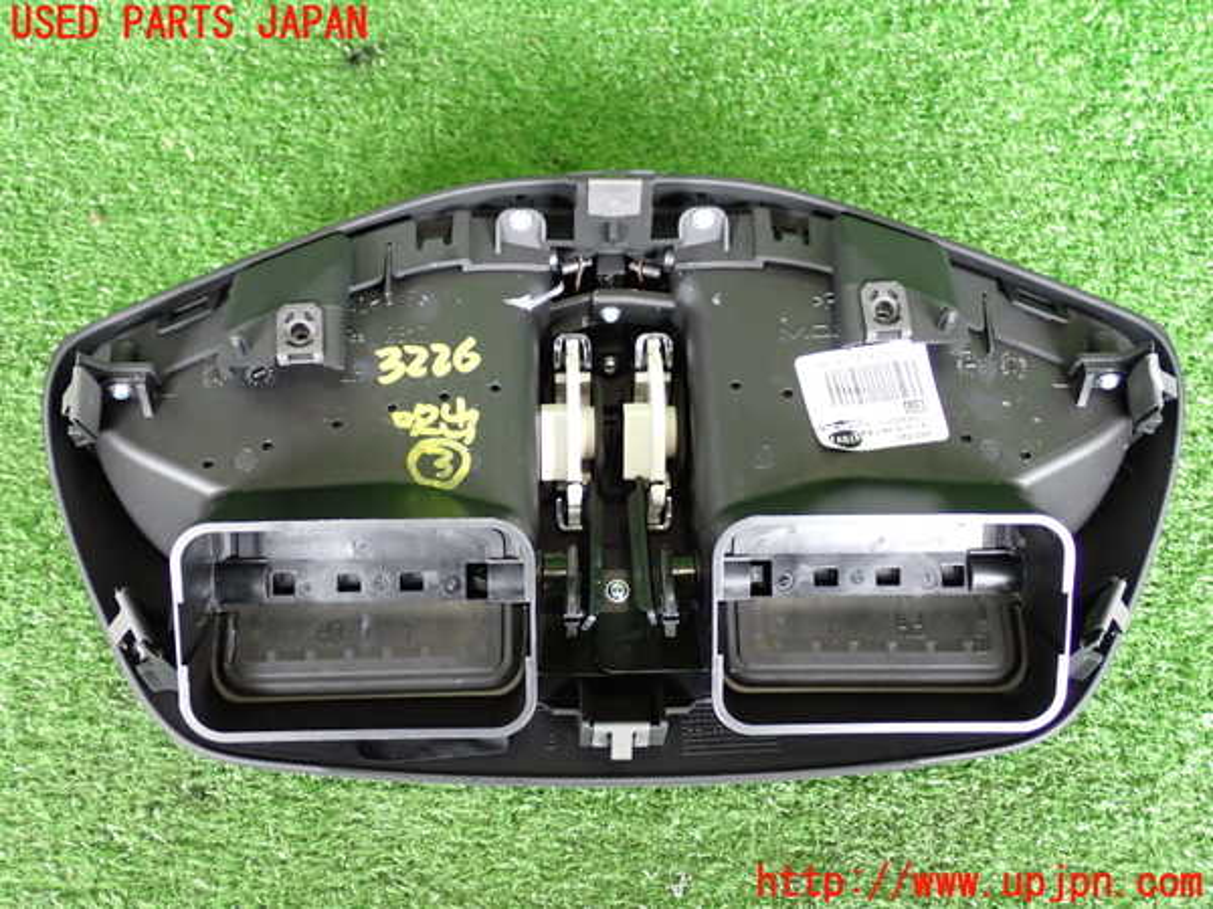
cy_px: 454
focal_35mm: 44
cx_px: 606
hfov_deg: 42.9
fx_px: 1542
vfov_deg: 32.9
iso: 640
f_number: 2.9
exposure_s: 1/40
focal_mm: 7.84
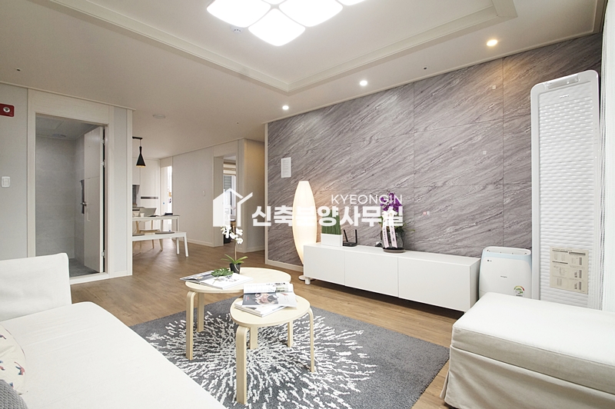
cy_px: 204
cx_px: 308
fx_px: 282
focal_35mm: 16
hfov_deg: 95.0
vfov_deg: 72.0
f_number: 9
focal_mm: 11
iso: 800
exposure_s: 1/25
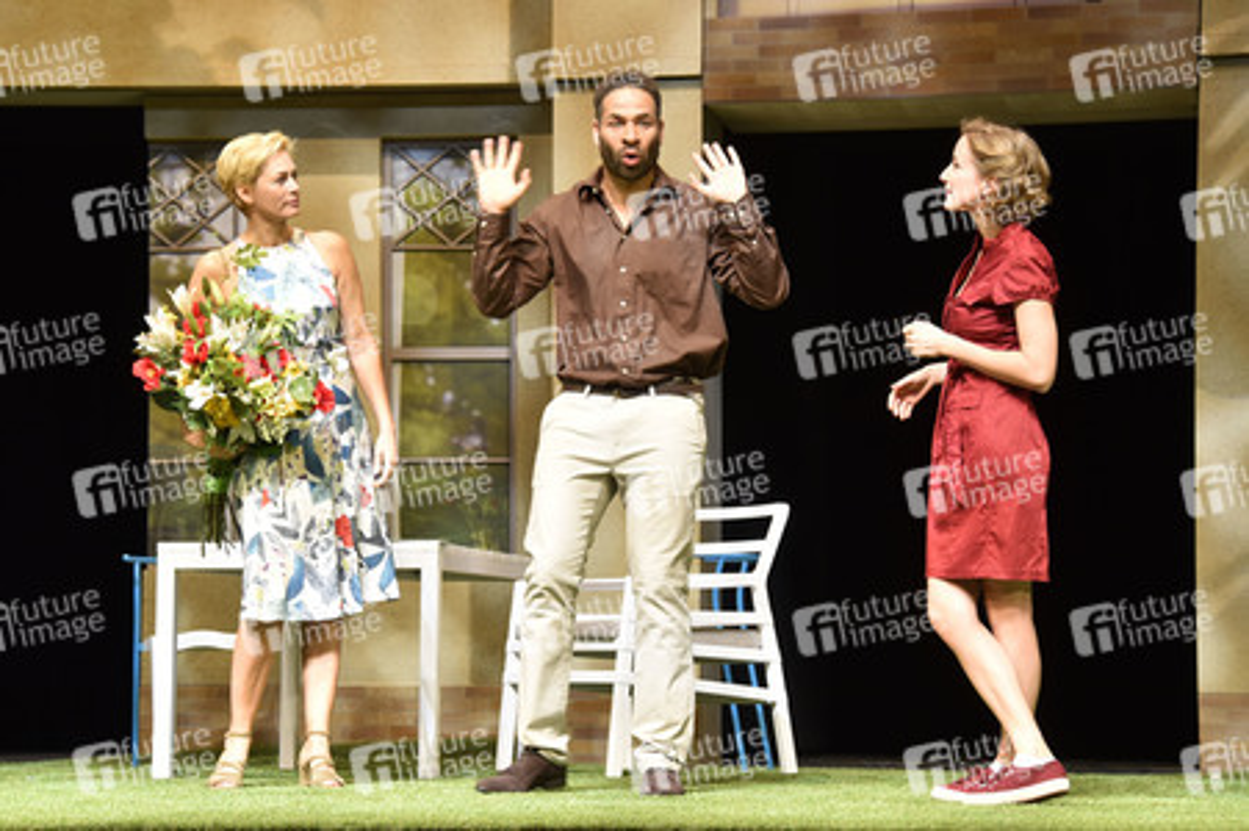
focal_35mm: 105
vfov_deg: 13.0
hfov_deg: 19.5
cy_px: 416
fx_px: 3640
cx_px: 624
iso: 1250
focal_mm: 105
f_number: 6.3
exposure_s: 1/125
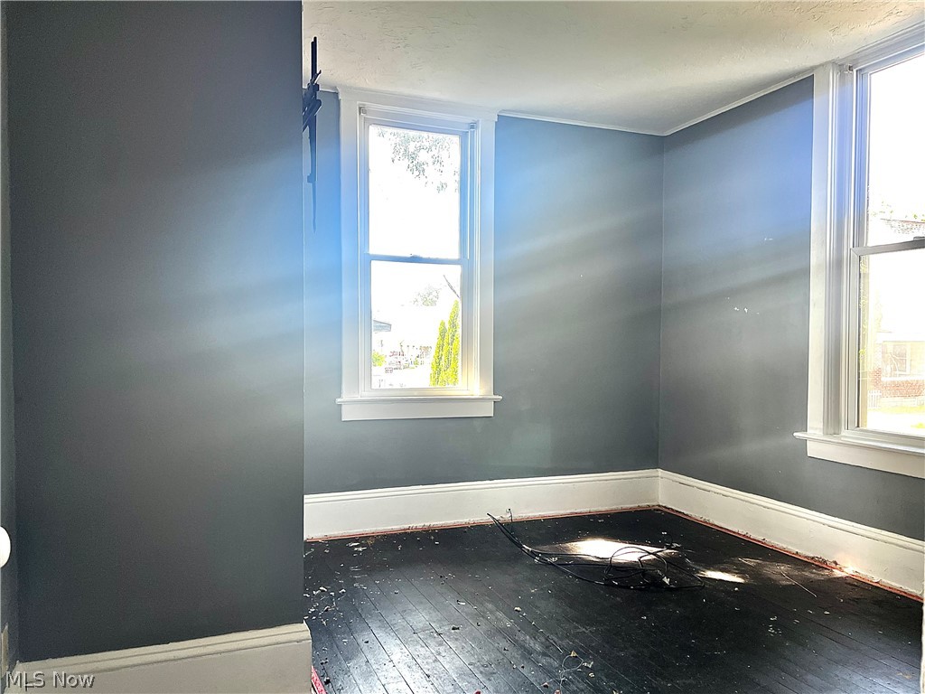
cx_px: 462
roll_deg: -0.4
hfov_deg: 67.3
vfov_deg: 53.1
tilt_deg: -3.4
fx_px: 695
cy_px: 347
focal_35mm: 26
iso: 100
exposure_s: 1/121
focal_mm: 5.7
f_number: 1.5
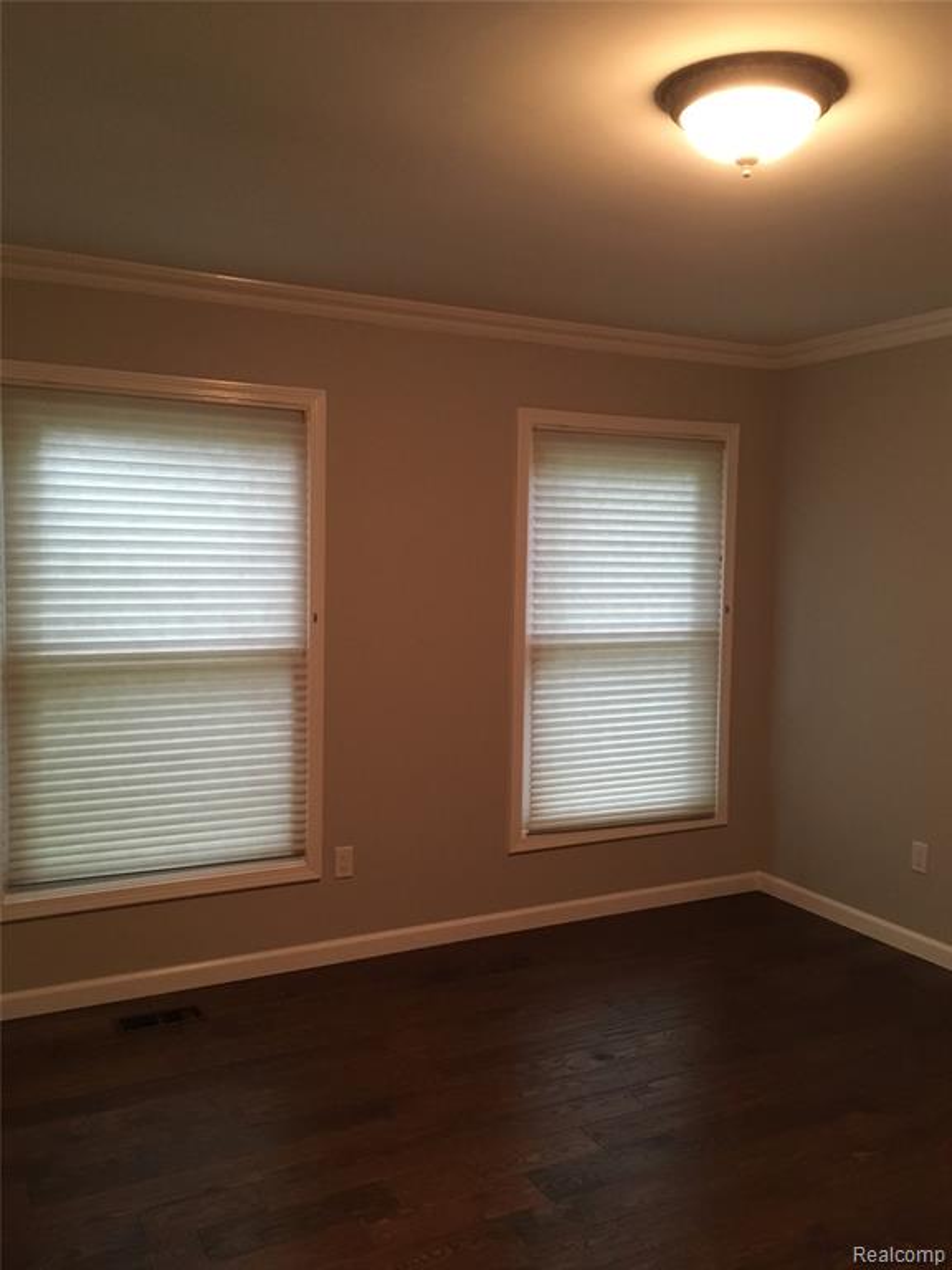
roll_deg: +0.2
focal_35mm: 29
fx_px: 1063
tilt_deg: -5.9
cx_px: 476
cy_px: 635
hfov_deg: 48.2
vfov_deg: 61.7
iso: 200
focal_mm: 4.15
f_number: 2.2
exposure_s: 1/30
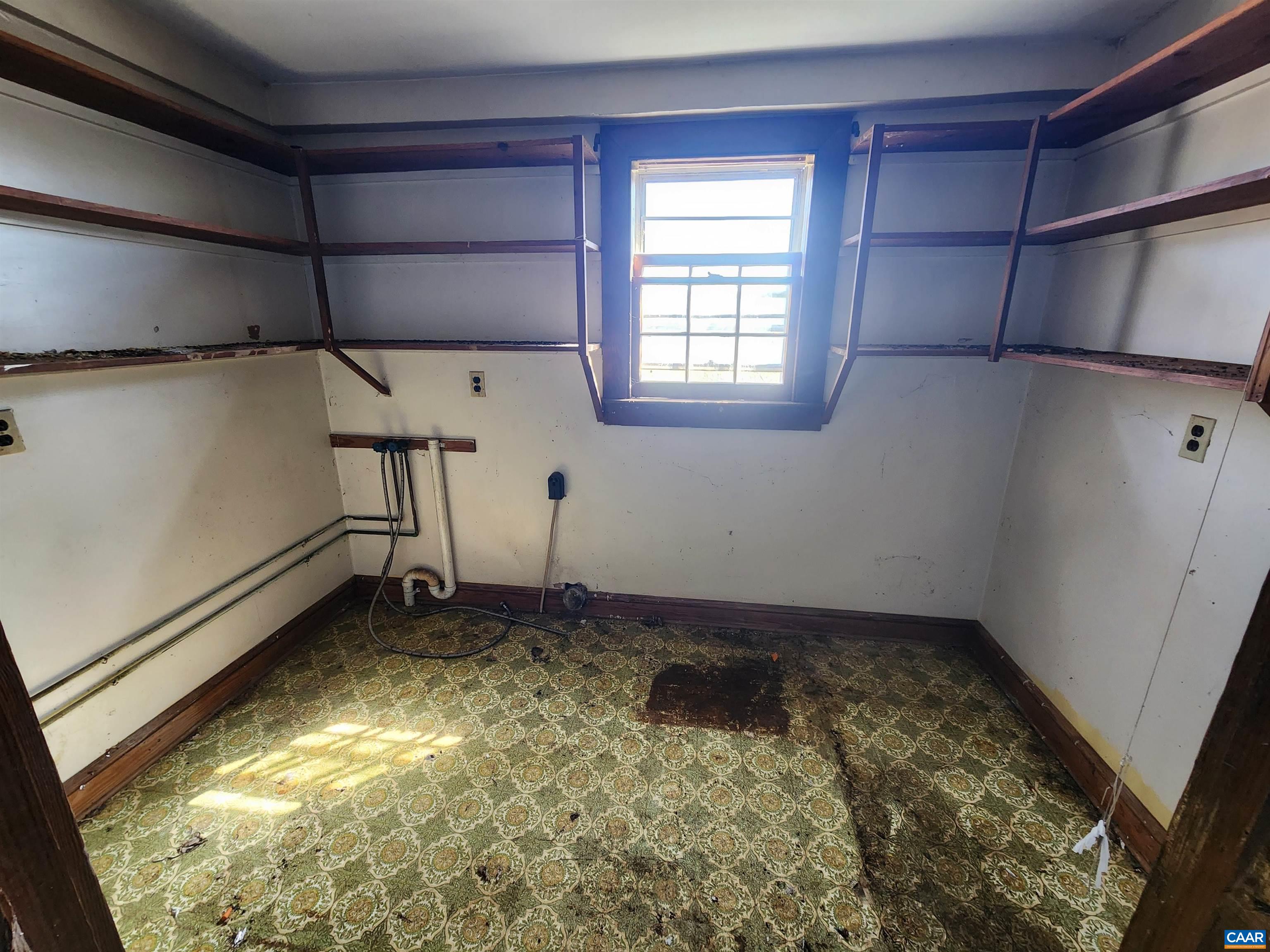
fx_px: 477
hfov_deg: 106.2
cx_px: 635
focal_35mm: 13
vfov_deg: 89.9
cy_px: 476
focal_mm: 2.2
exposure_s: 1/60
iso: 200
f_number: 2.2
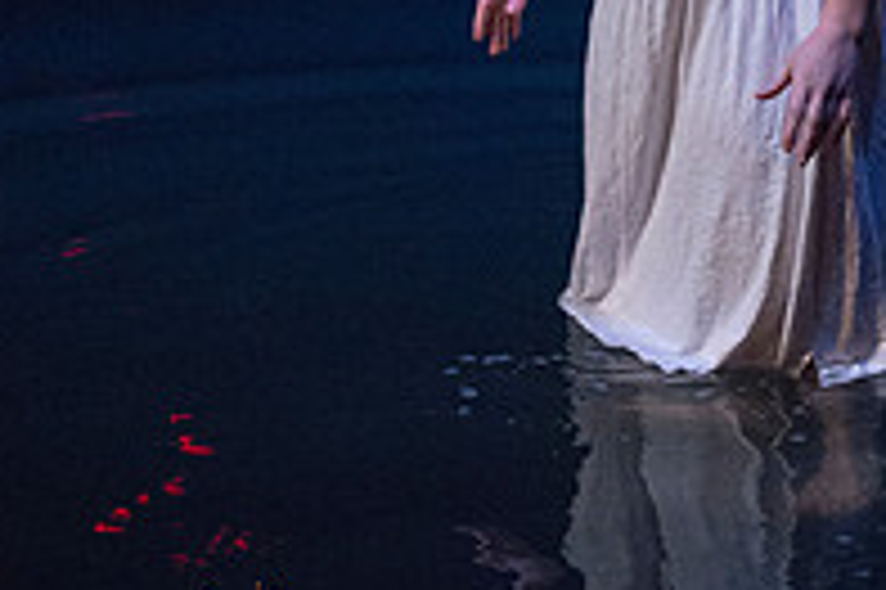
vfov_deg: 8.5
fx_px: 3934
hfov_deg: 12.8
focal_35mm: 160
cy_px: -149
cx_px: 605
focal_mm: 70
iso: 12800
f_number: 2.8
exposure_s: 1/500
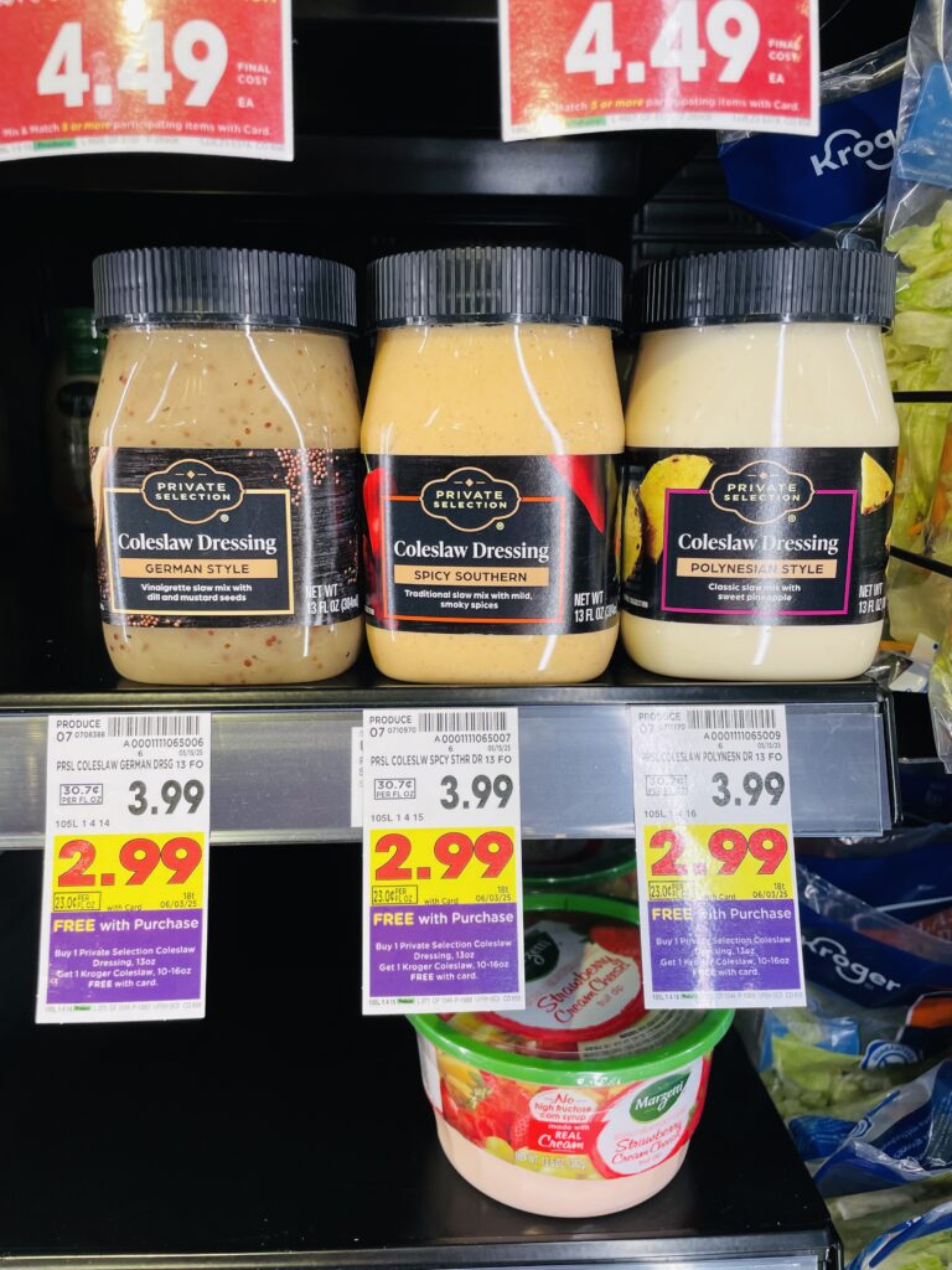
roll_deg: +0.4
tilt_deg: -11.7
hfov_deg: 53.1
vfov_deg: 67.3
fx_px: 953
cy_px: 635
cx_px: 476
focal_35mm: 26
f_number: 1.6
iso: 50
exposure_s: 1/120
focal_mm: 4.2
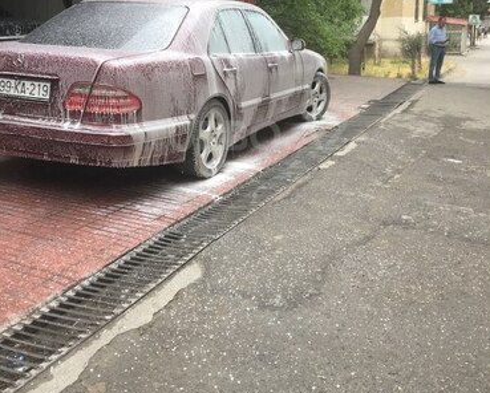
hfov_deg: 47.9
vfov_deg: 38.8
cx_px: 246
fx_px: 552
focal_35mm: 38
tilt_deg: -13.1
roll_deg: +0.4
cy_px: 135
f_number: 2.2
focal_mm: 4.15
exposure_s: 1/100
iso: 40
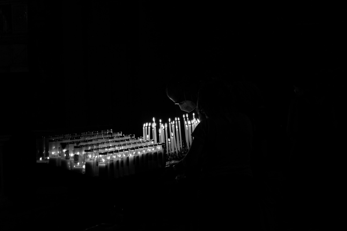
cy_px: 116
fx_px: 800
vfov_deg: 16.5
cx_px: 174
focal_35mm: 83
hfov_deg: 24.5
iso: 200
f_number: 4
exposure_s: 1/60
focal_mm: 55
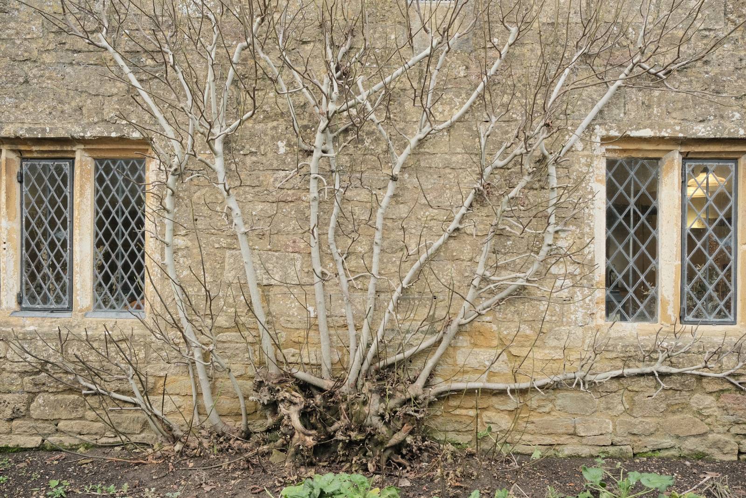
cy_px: 249
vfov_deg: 41.1
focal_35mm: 32
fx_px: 663
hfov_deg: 58.7
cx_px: 373
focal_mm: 21.2
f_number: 5.6
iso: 640
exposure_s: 1/100
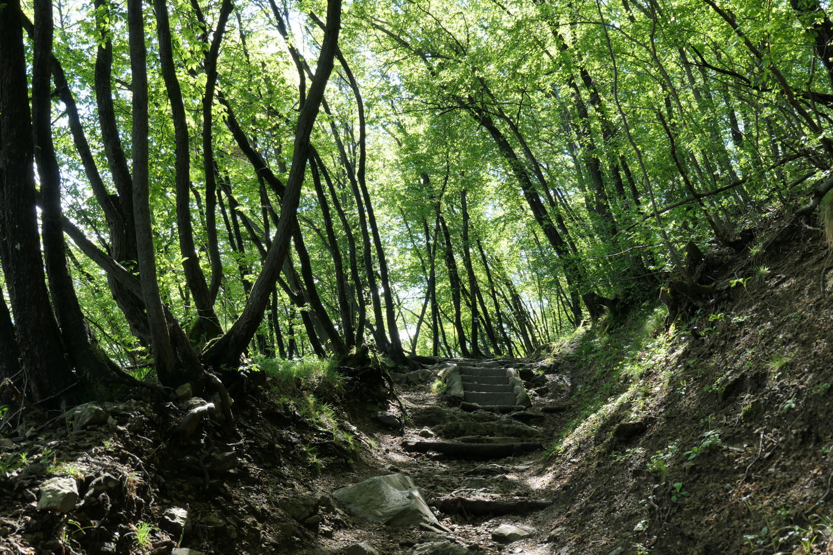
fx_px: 949
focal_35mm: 41
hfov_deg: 47.4
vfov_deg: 32.6
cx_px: 416
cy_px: 278
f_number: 3.9
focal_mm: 15.1
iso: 200
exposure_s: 1/160
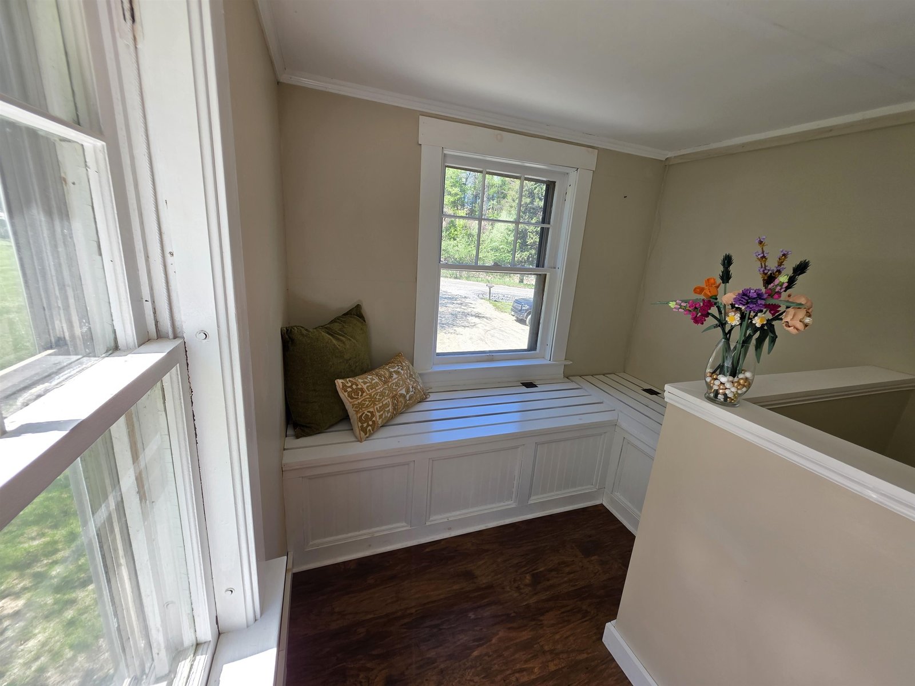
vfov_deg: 89.9
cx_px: 458
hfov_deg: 106.2
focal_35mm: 13
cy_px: 343
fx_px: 344
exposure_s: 1/120
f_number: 1.9
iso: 25
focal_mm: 2.2
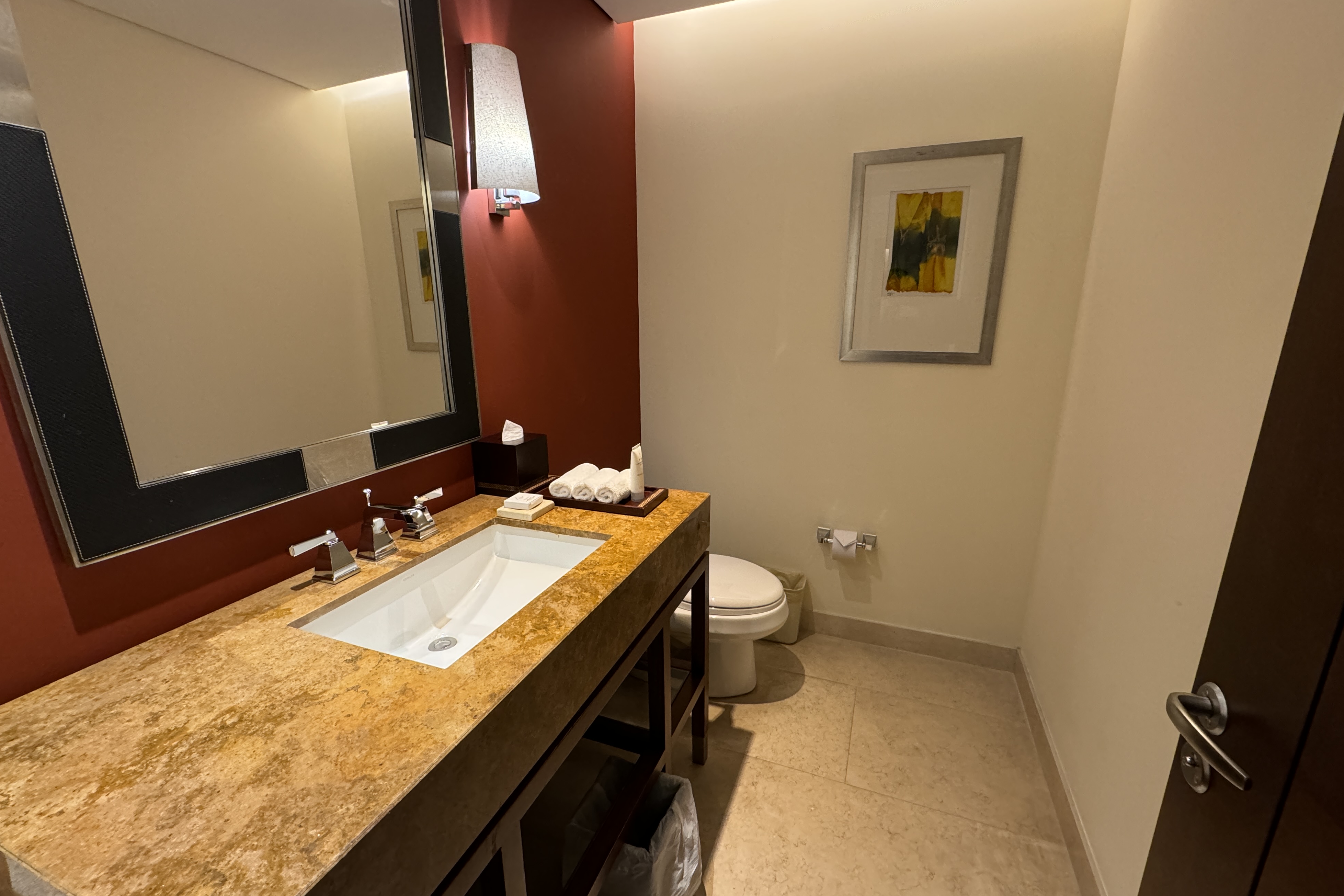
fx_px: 560
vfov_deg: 77.3
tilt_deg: -15.3
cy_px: 453
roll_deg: -0.2
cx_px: 680
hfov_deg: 100.4
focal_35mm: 15
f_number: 2.2
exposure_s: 1/60
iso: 320
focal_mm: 2.22
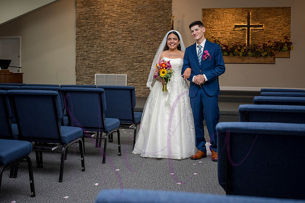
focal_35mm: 51
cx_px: 152
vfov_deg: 26.4
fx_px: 433
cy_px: 102
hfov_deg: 38.8
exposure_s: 1/60
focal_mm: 50
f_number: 7.1
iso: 800
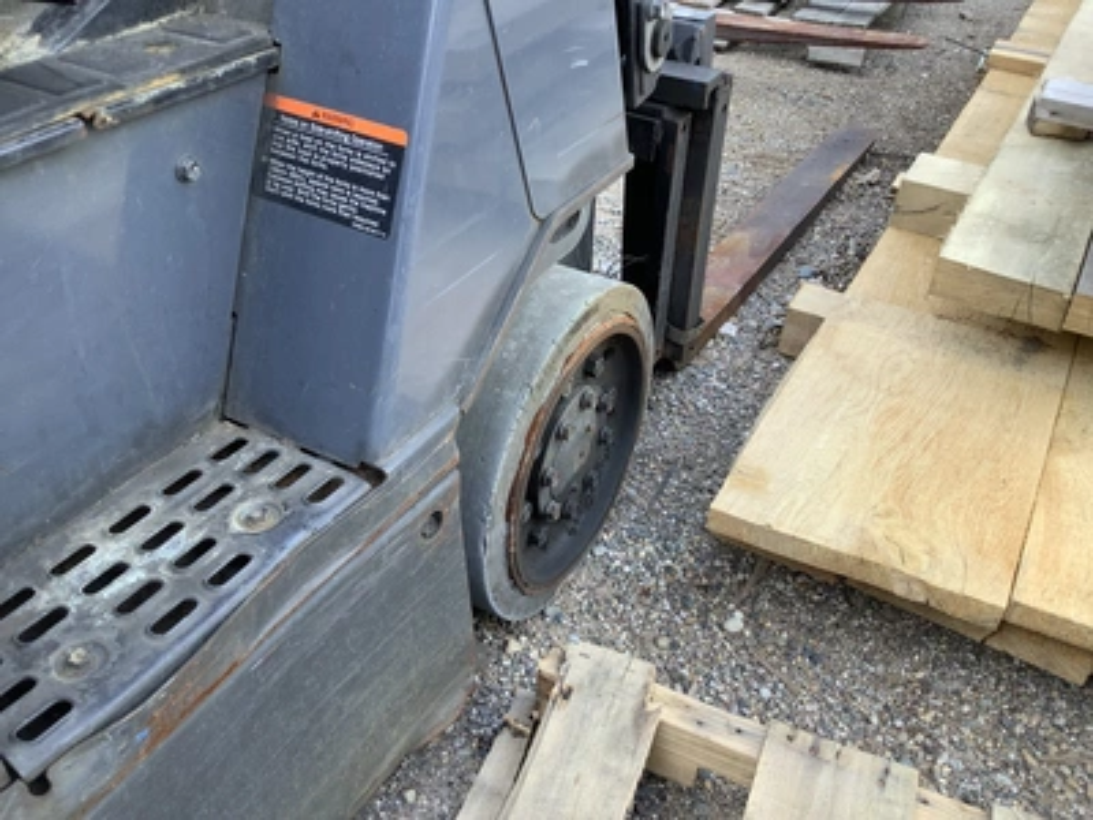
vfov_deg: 45.4
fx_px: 979
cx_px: 546
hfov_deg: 58.4
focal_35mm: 31
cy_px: 410
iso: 40
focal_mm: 3.3
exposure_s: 1/100
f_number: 2.4
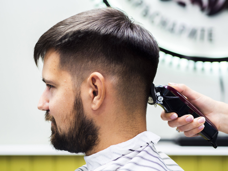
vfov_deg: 16.4
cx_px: 114
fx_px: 593
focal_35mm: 90
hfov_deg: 21.8
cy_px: 86
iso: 400
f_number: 1.8
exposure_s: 1/160
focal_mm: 45
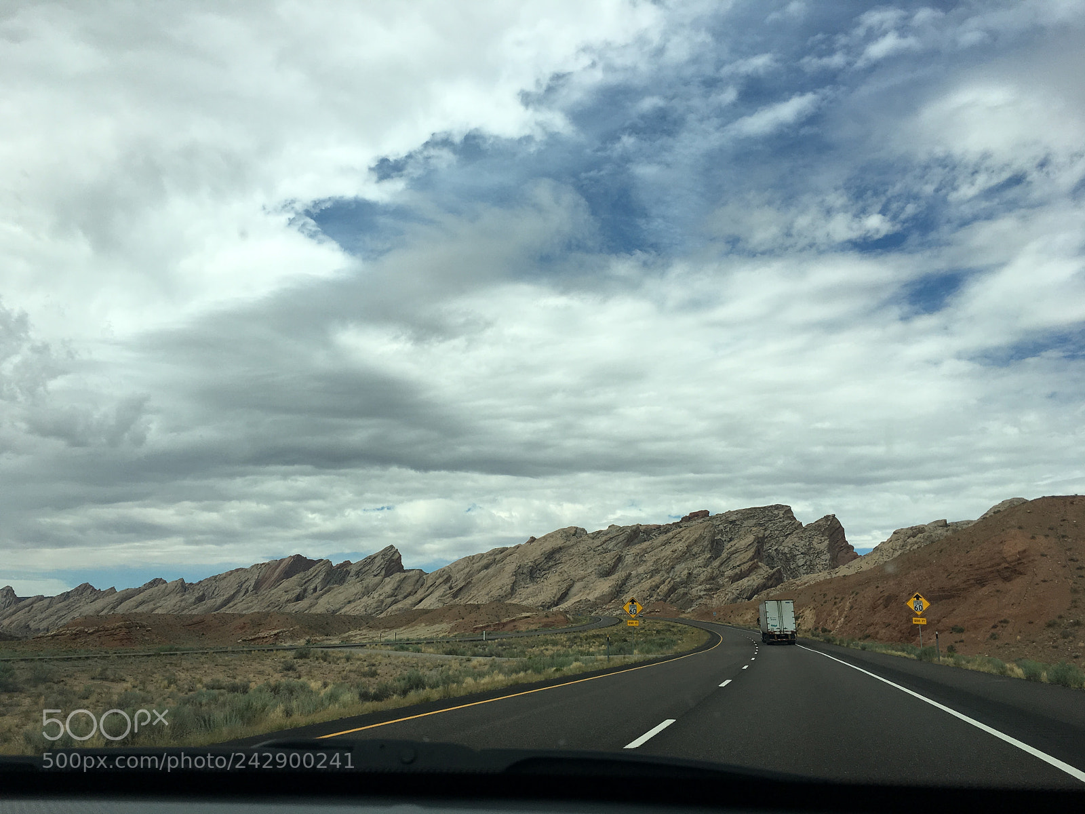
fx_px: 909
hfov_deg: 61.7
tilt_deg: +14.8
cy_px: 407
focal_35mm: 29
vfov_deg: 48.2
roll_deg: +2.0
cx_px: 542
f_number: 2.2
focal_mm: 4.15
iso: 25
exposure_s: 1/2198
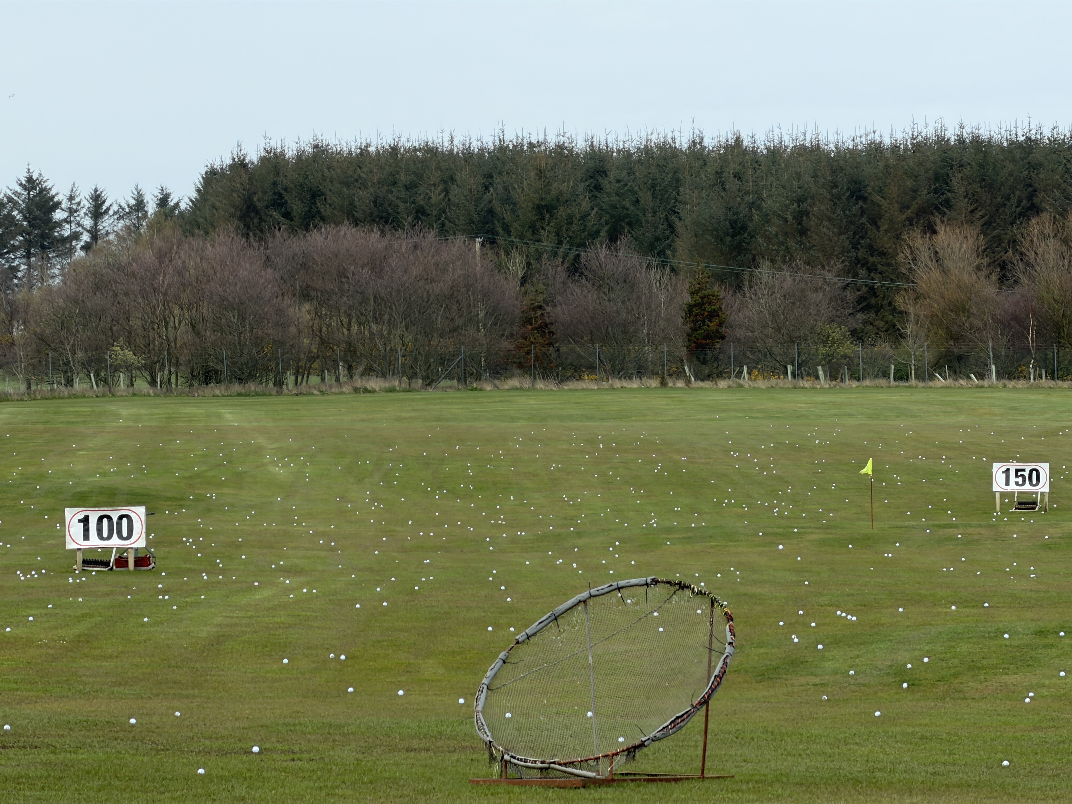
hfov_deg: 9.9
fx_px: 6194
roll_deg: +1.4
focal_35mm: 200
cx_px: 536
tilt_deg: -0.3
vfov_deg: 7.4
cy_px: 402
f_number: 2.8
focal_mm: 16.89
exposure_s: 1/497
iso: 50
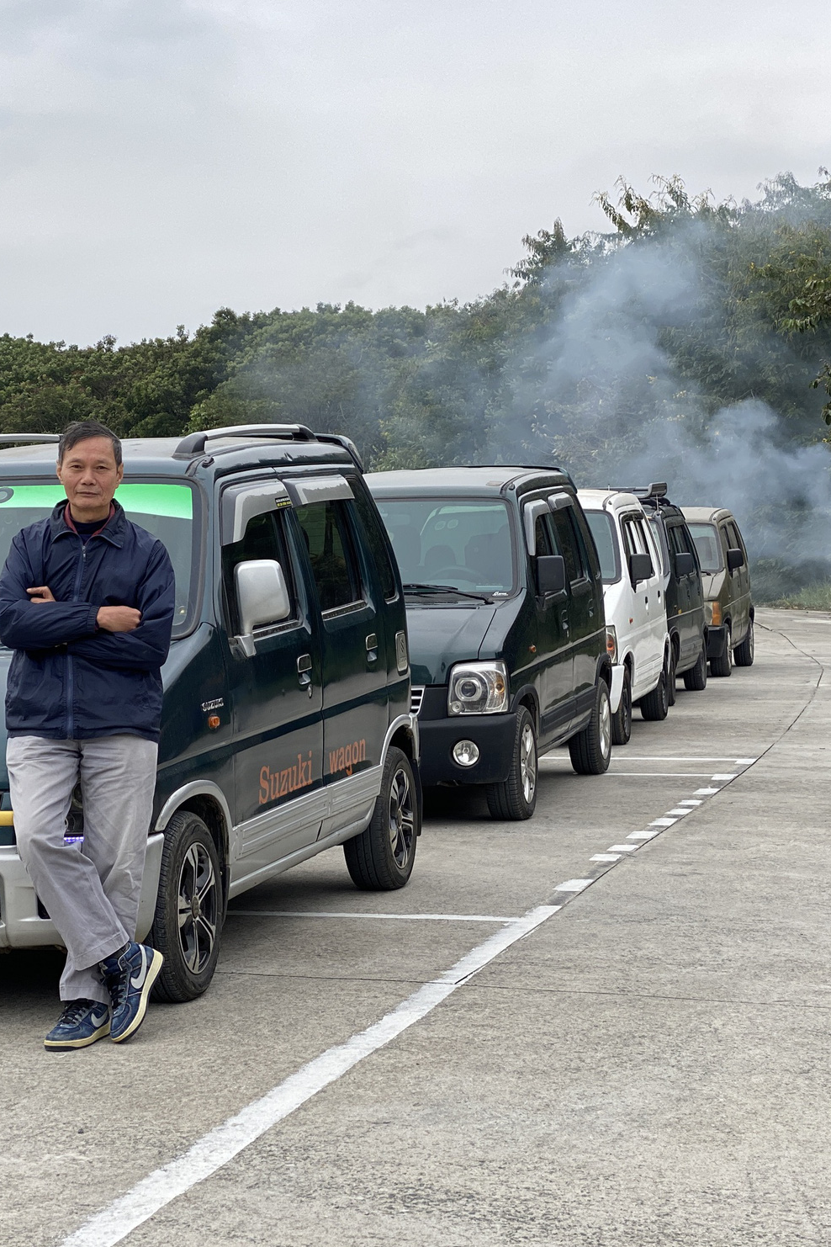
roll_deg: +0.0
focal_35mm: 73
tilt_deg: -1.7
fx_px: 2527
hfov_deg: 18.6
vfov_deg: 27.7
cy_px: 624
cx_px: 236
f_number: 2
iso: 20
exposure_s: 1/558
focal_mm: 6
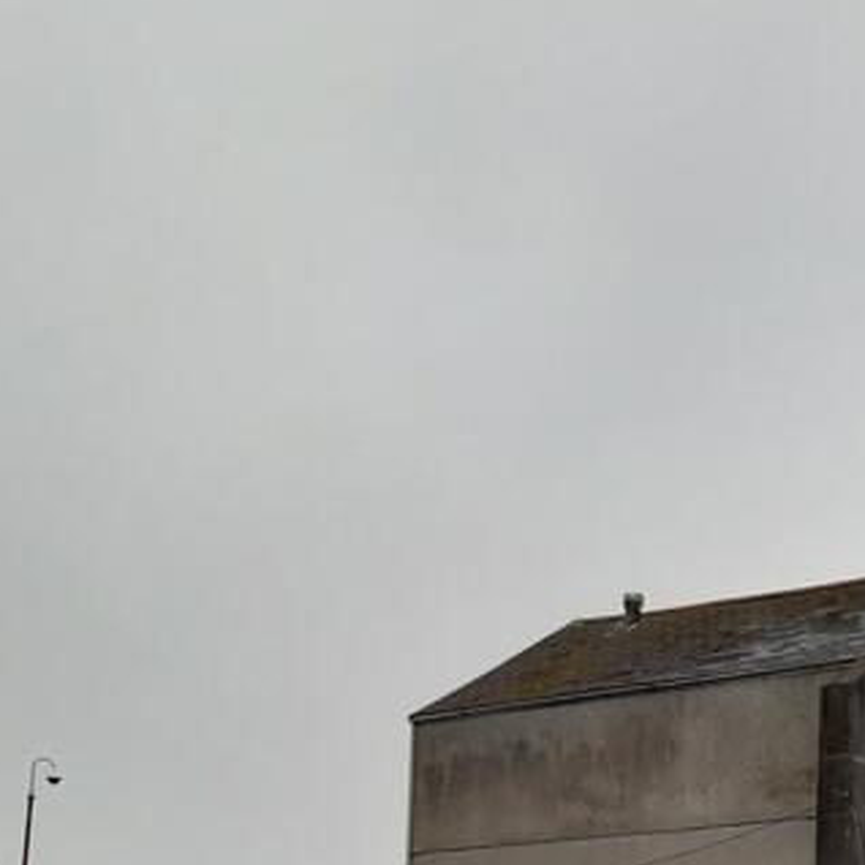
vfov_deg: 22.4
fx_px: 2092
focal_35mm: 74
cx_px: 936
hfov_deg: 22.2
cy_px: 892
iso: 40
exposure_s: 1/762
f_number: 1.7
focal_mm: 3.92
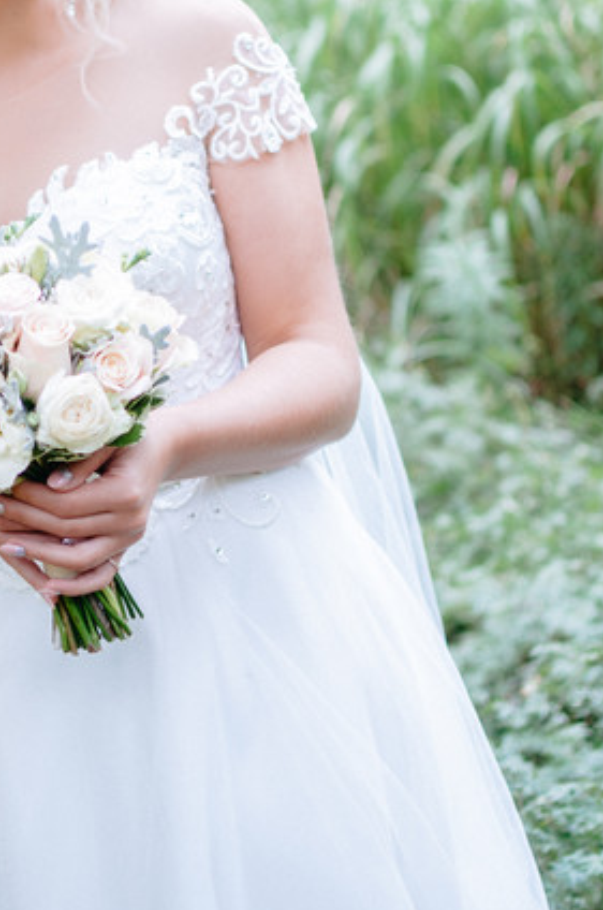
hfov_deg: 12.3
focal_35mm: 110
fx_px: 2776
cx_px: 127
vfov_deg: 18.6
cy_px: 315
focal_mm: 35
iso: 200
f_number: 1.8
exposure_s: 1/640
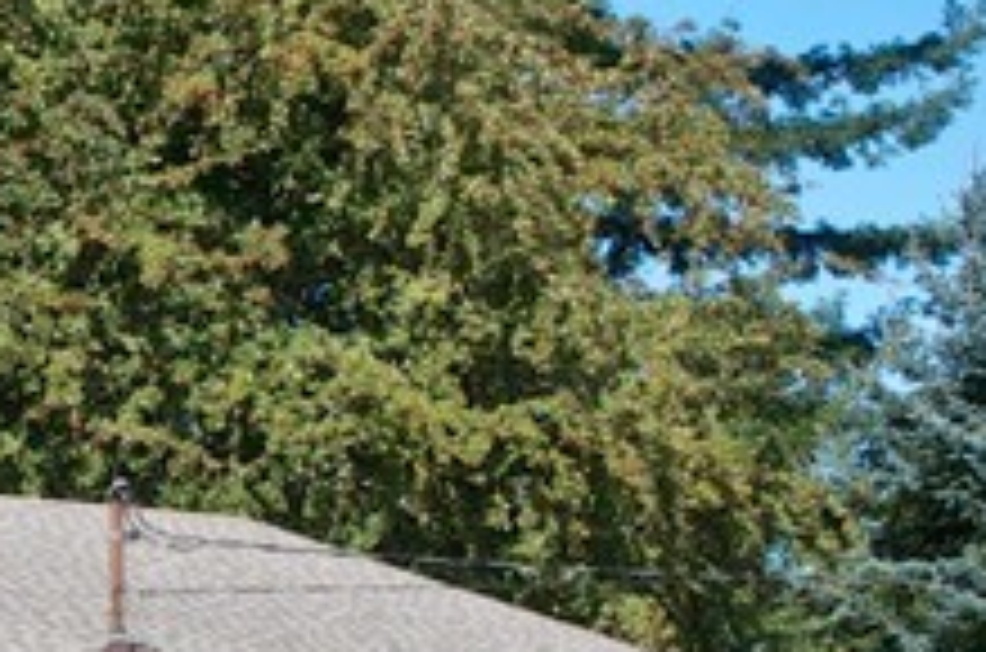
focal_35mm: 194
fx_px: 5302
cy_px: 643
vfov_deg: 7.0
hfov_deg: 9.9
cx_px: -977
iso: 320
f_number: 11
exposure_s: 1/250
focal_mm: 26
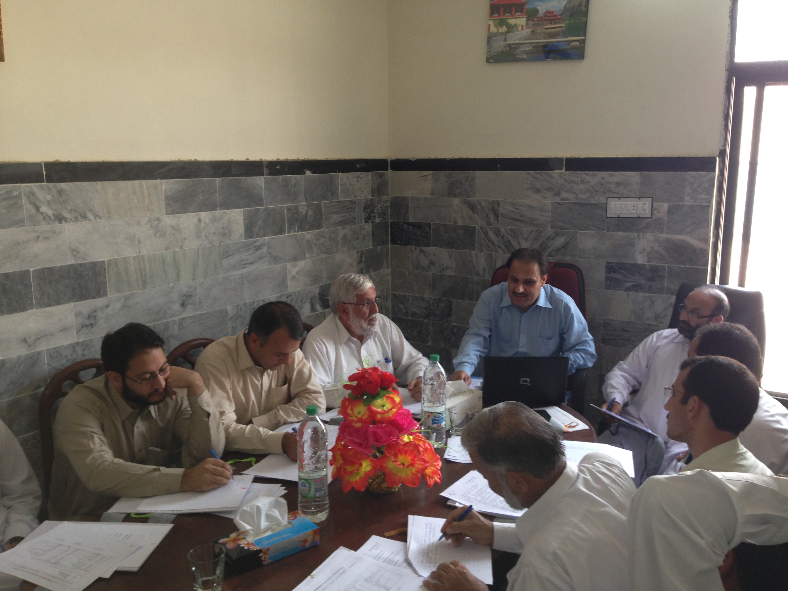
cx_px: 394
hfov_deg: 55.4
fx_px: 751
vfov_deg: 42.9
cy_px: 296
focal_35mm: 33
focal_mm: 4.13
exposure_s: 1/20
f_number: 2.4
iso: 64
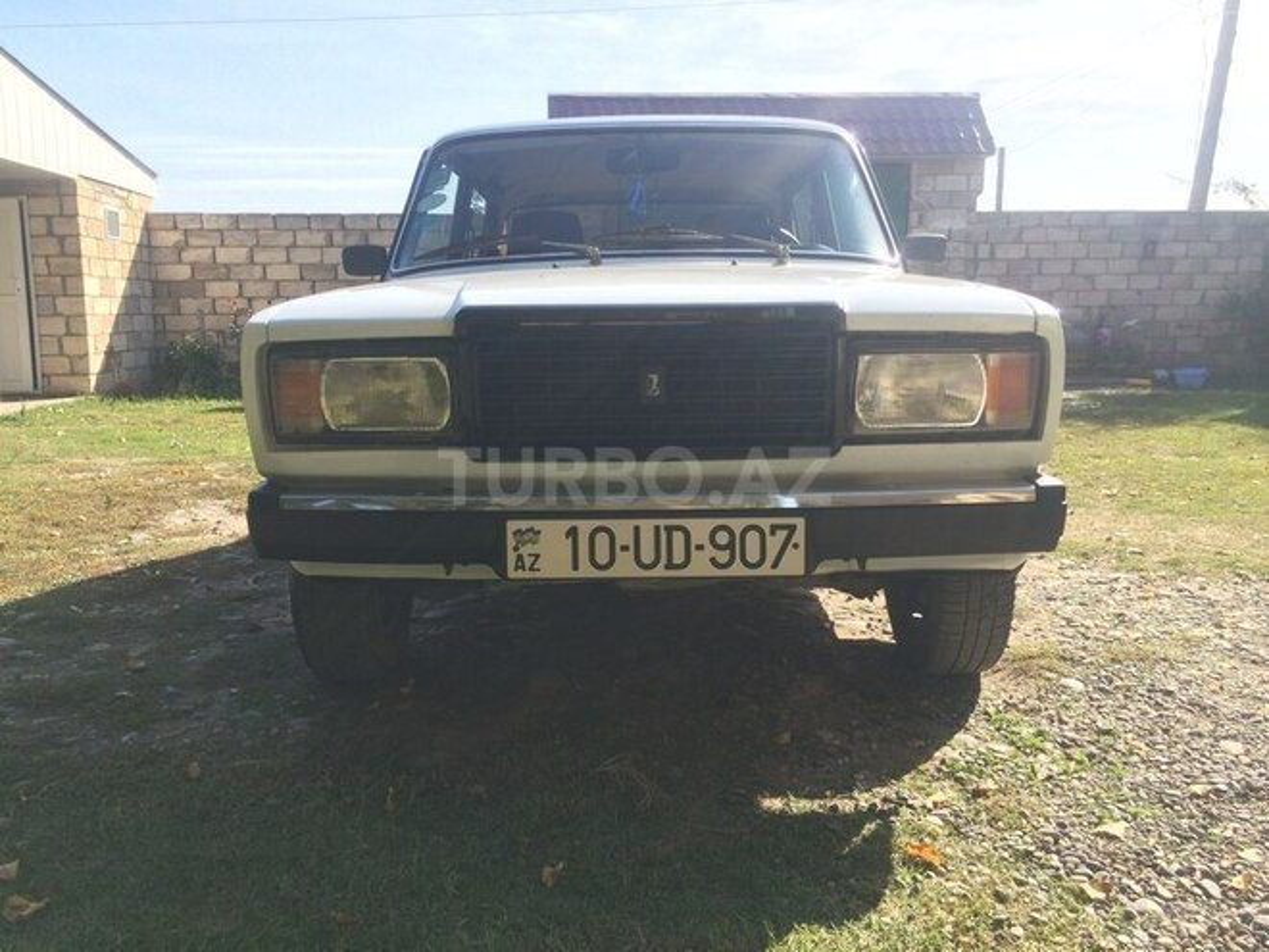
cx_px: 634
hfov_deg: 61.7
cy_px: 476
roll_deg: -1.1
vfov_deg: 48.2
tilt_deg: -8.6
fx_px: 1063
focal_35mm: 29
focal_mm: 4.15
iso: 32
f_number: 2.2
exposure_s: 1/733
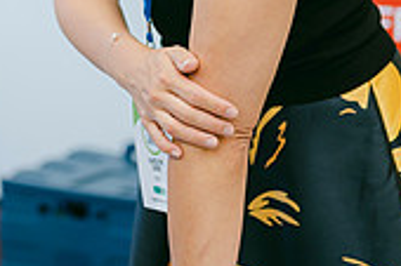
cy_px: -78
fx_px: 1903
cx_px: -50
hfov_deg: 11.8
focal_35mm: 171
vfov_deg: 7.9
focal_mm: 50
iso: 200
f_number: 2
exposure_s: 1/125
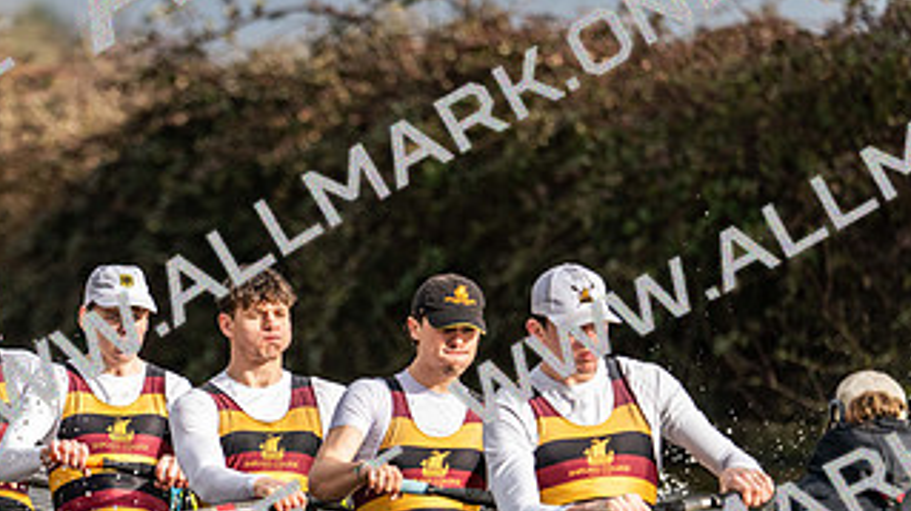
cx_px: 240
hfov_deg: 2.8
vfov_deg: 1.6
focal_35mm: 762
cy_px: 472
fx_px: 18396
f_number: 4.5
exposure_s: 1/1600
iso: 280
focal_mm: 400
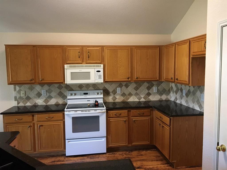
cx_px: 114
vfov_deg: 48.2
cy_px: 85
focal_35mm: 29
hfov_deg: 61.7
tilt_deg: -5.8
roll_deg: +1.1
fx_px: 190
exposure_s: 1/24
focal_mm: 4.15
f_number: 2.2
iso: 200
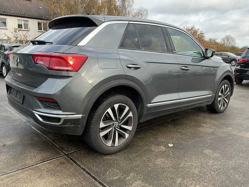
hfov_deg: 63.4
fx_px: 201
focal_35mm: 28
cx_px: 124
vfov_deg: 49.7
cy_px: 94
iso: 25
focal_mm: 3
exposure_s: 1/194
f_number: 1.8
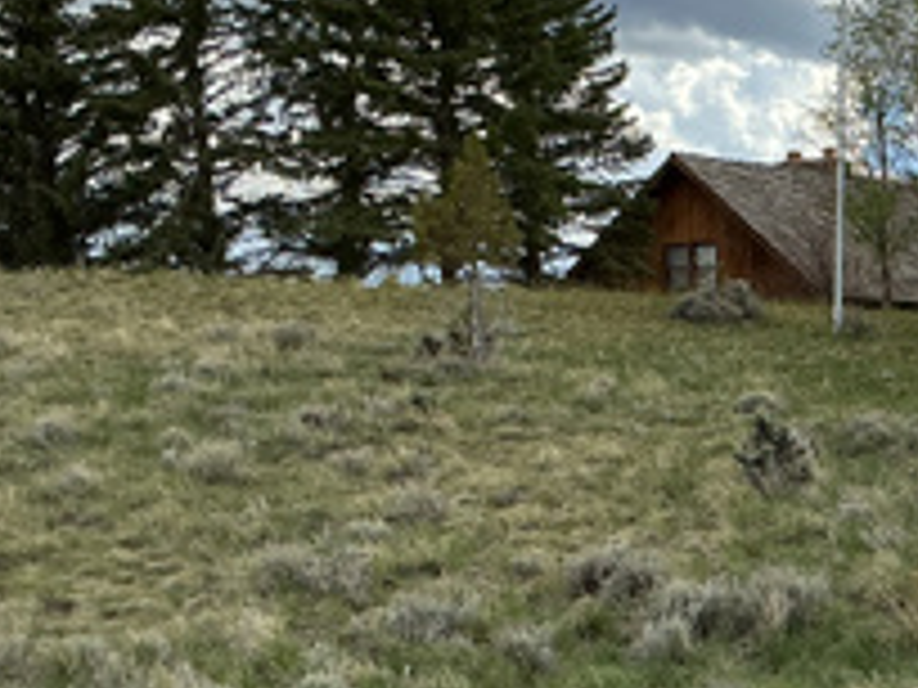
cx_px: 1053
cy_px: 378
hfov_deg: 20.4
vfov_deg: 16.2
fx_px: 2413
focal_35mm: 91
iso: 25
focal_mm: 3
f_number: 1.8
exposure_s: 1/1577
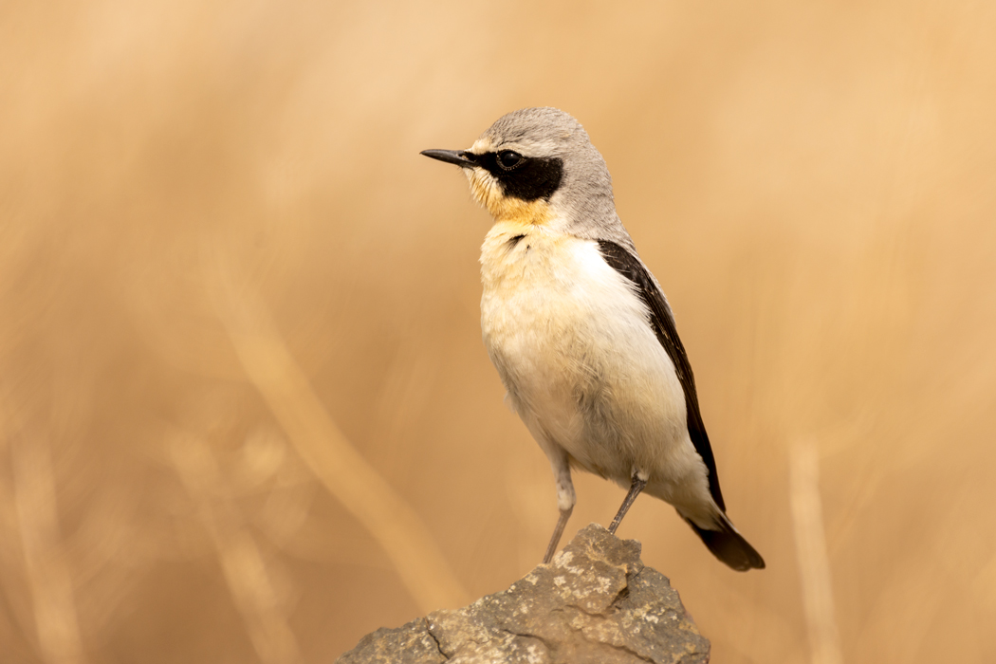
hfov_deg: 2.3
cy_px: 332
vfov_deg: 1.5
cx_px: 498
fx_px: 24898
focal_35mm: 900
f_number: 6.3
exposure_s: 1/640
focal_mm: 600
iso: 125
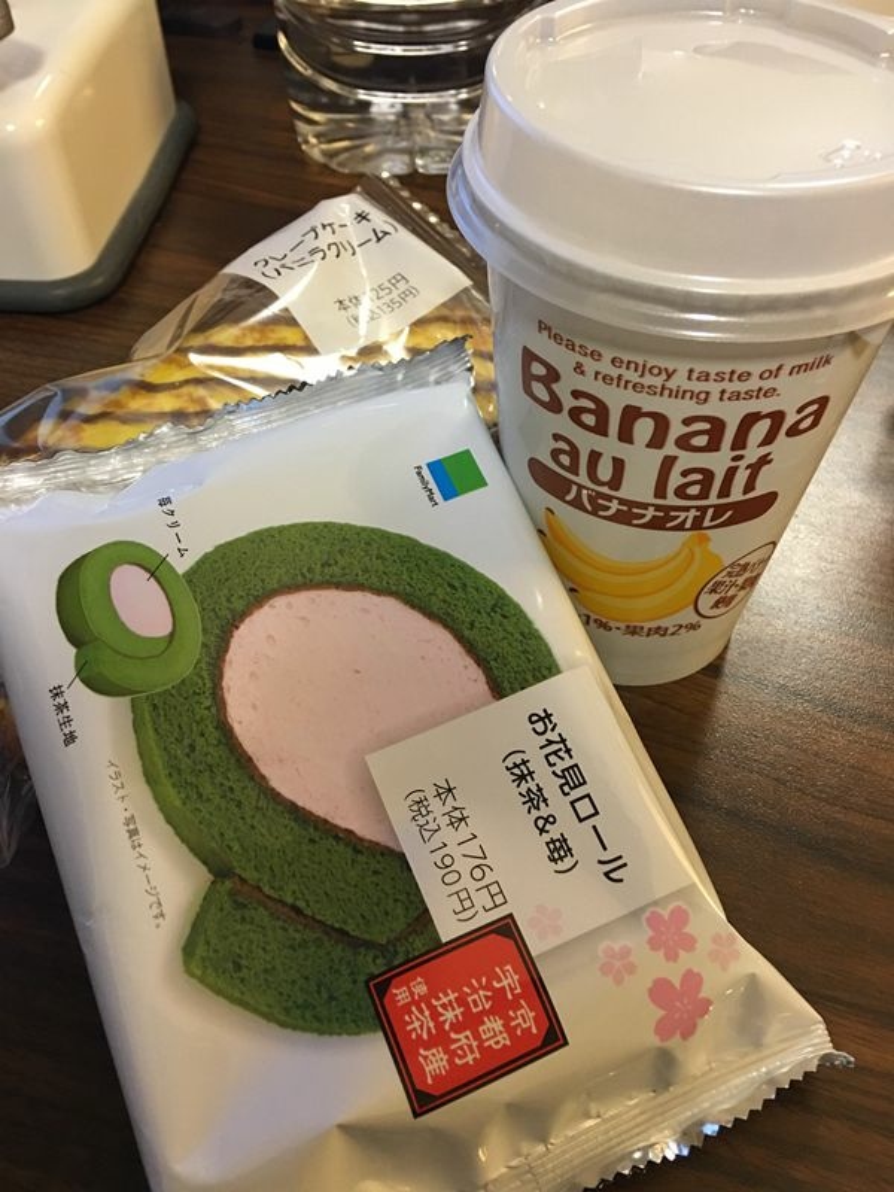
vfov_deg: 61.7
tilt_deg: -48.7
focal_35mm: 29
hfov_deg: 48.2
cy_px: 596
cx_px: 447
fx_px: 999
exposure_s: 1/10
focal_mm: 4.15
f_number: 2.2
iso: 80
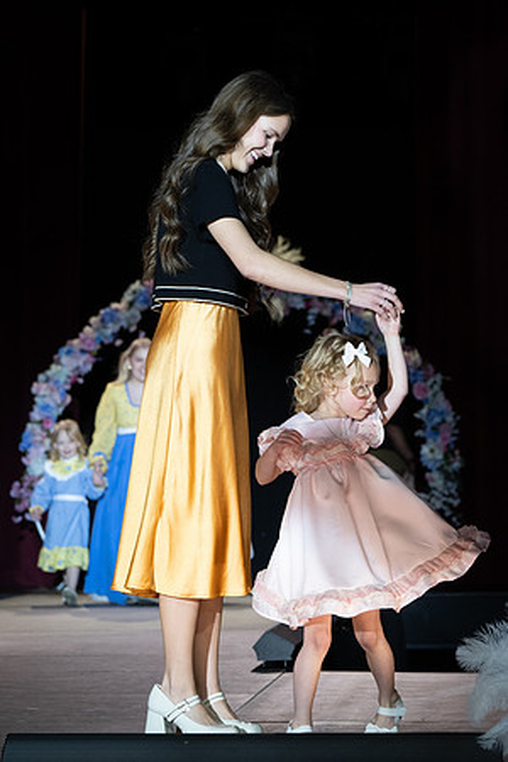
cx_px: 426
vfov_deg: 13.9
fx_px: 3118
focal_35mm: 147
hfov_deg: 9.3
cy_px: 402
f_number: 5.6
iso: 1000
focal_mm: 92
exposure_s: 1/250
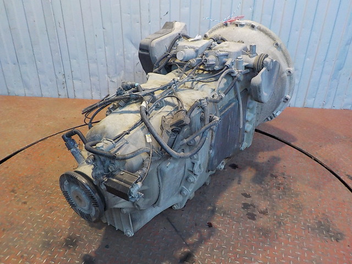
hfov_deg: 60.0
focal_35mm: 30
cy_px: 132
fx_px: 305
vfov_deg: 46.8
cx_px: 176
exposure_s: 1/30
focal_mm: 4.1
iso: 400
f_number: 3.3
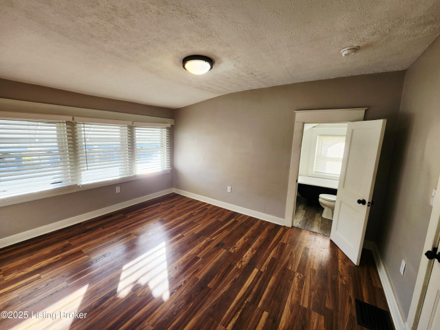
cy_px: 165
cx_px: 220
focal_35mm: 13
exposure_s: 1/60.2
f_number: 2.2
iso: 50
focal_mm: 2.2
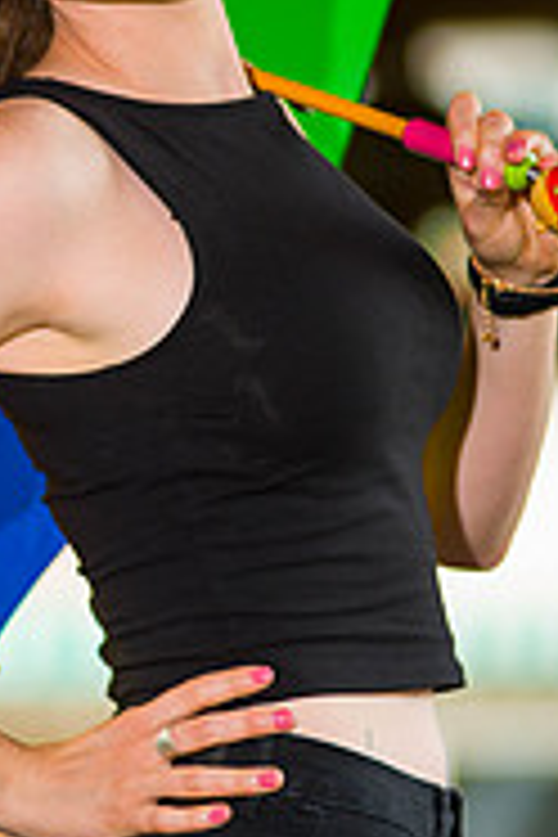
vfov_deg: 5.5
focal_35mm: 376
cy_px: 320
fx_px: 8741
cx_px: 76
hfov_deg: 3.7
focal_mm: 155
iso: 250
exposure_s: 1/400
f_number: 2.8
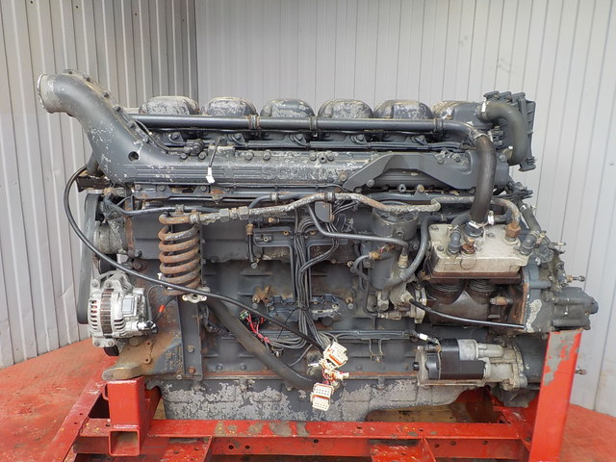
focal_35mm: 30
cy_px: 231
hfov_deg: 60.0
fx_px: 534
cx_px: 308
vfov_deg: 46.8
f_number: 3.3
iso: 125
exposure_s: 1/30
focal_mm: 4.1
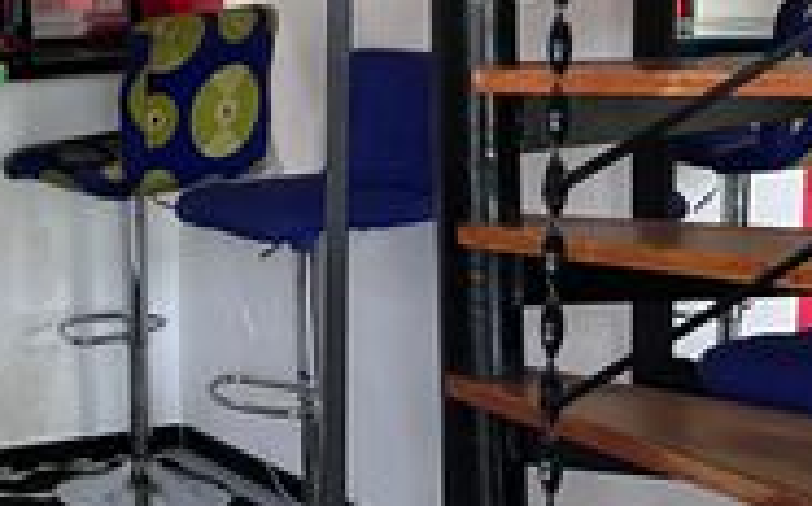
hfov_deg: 19.7
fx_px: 1968
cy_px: 22
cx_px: -467
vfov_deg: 14.5
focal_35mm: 89
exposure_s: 1/60
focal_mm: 5.1
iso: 250
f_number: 1.6
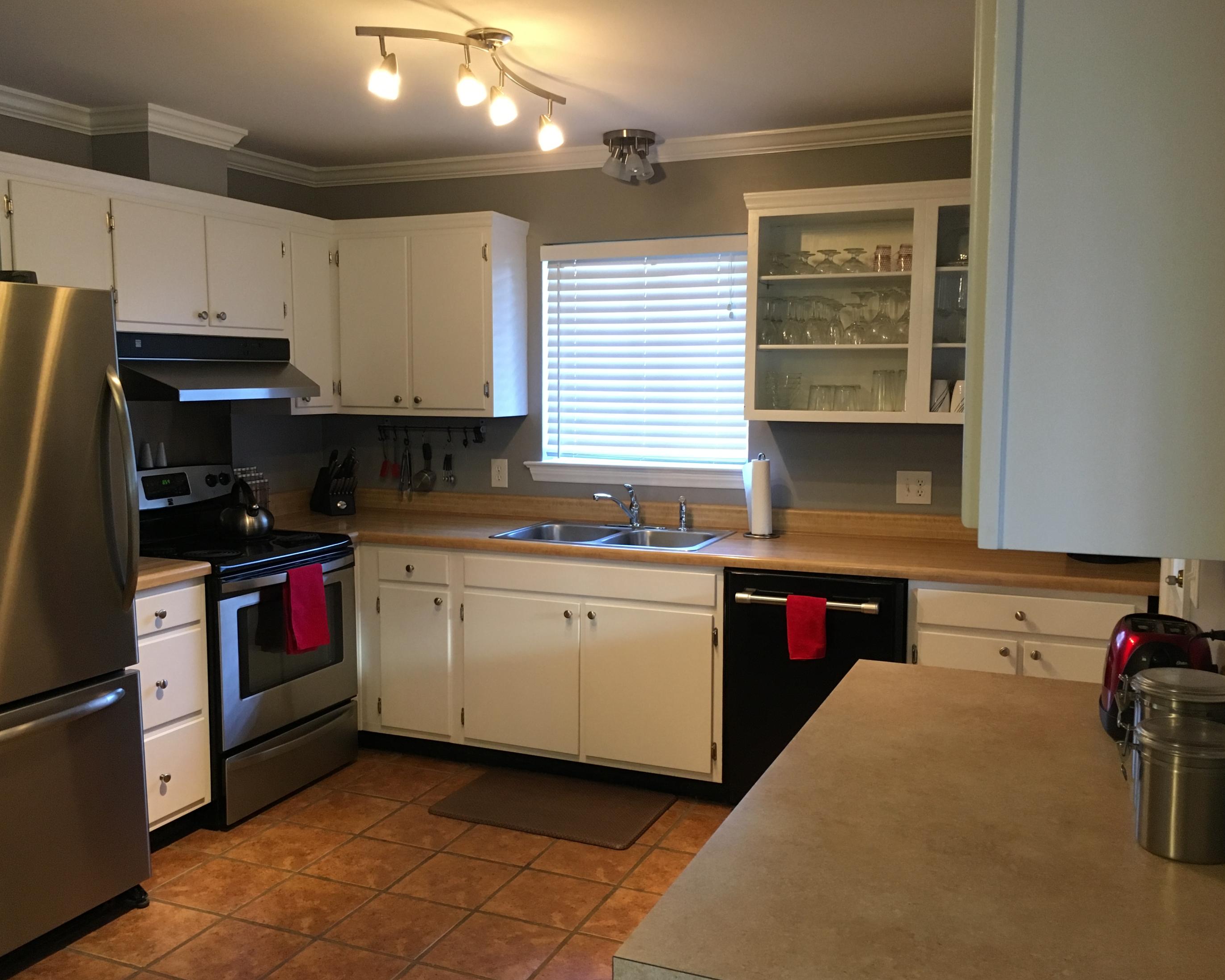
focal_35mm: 31
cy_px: 502
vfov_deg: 47.1
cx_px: 585
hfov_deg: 57.2
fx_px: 1124
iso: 200
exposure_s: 1/24
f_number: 2.2
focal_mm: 4.15
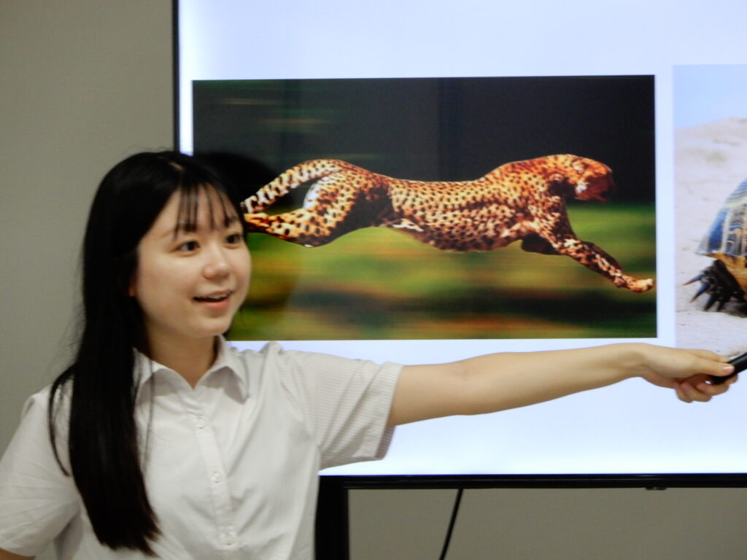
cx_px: 374
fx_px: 5395
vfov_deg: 5.9
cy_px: 280
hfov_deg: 7.9
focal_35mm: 250
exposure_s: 1/50
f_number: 5.6
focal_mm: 44.6
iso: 400
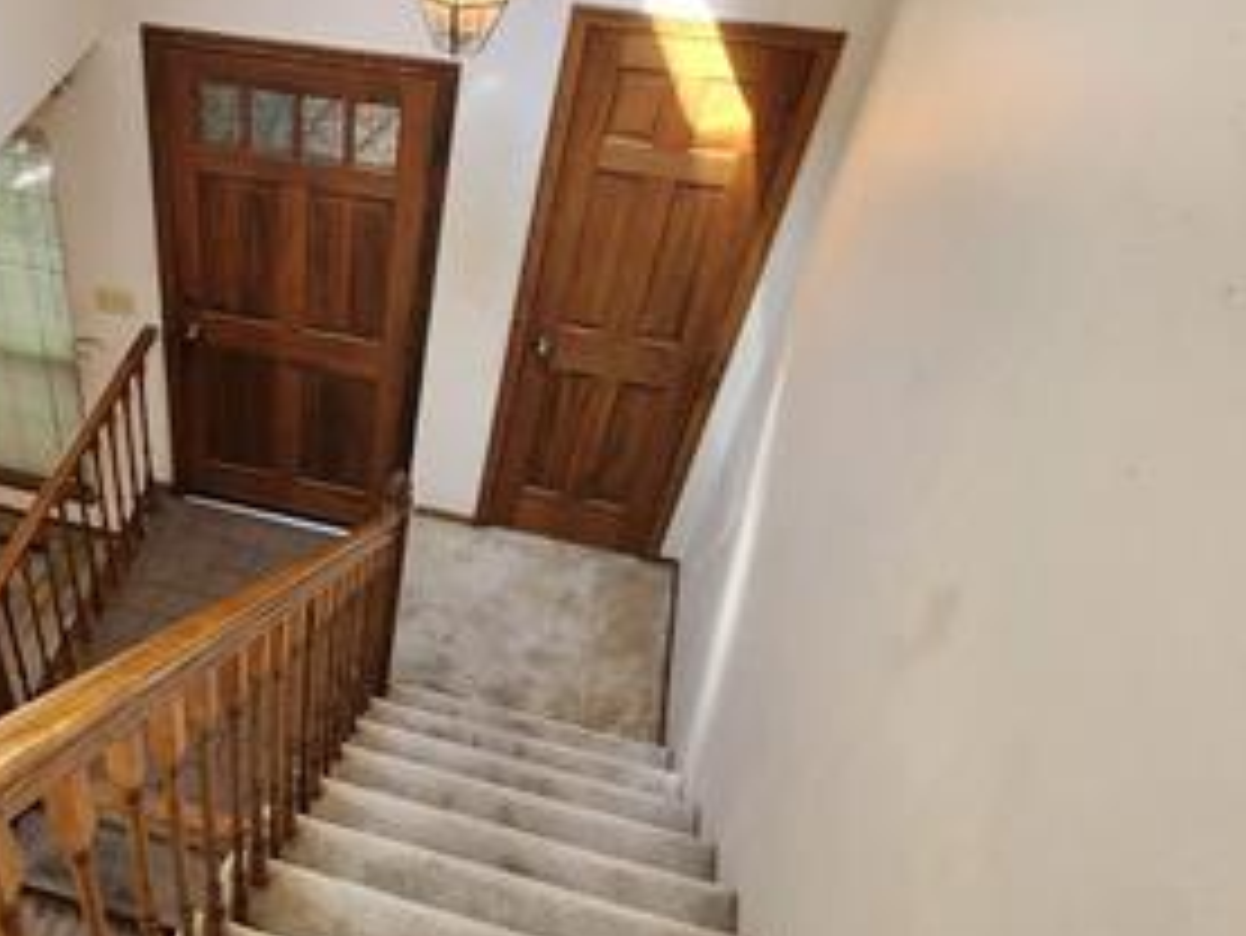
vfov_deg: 46.7
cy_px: 526
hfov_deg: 55.0
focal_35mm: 30
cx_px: 220
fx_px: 1080
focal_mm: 2.2
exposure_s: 1/60
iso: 125
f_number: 2.2
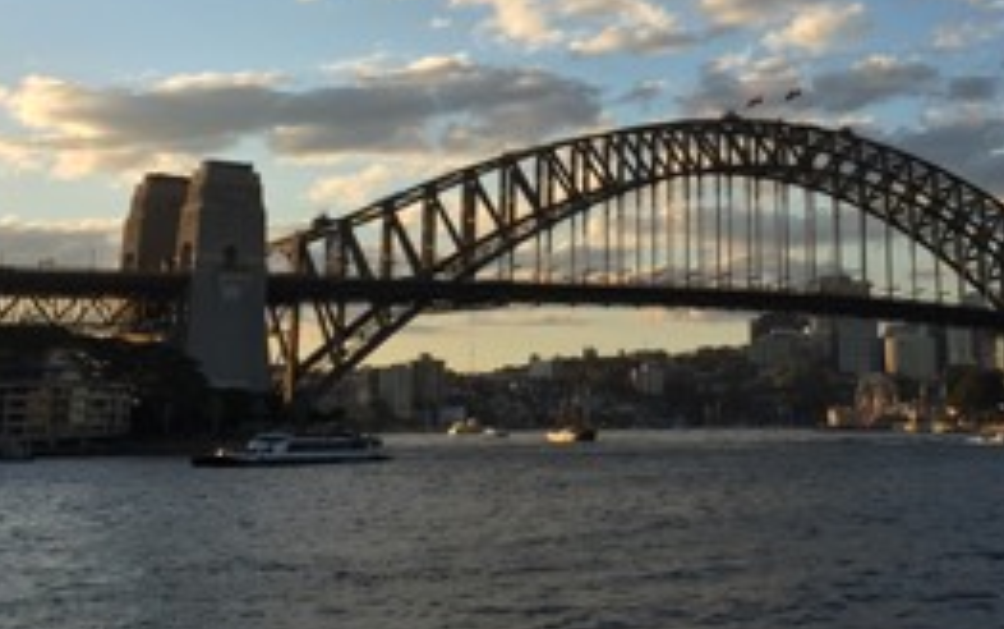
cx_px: 678
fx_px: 1670
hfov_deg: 33.1
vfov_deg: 20.7
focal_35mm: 61
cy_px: 15
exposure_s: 1/1236
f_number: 2.2
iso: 32
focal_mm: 4.15
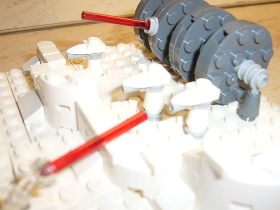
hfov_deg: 46.8
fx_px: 324
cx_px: 146
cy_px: 98
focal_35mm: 40
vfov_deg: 35.9
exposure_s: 1/30
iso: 100
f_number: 2.8
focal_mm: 5.8
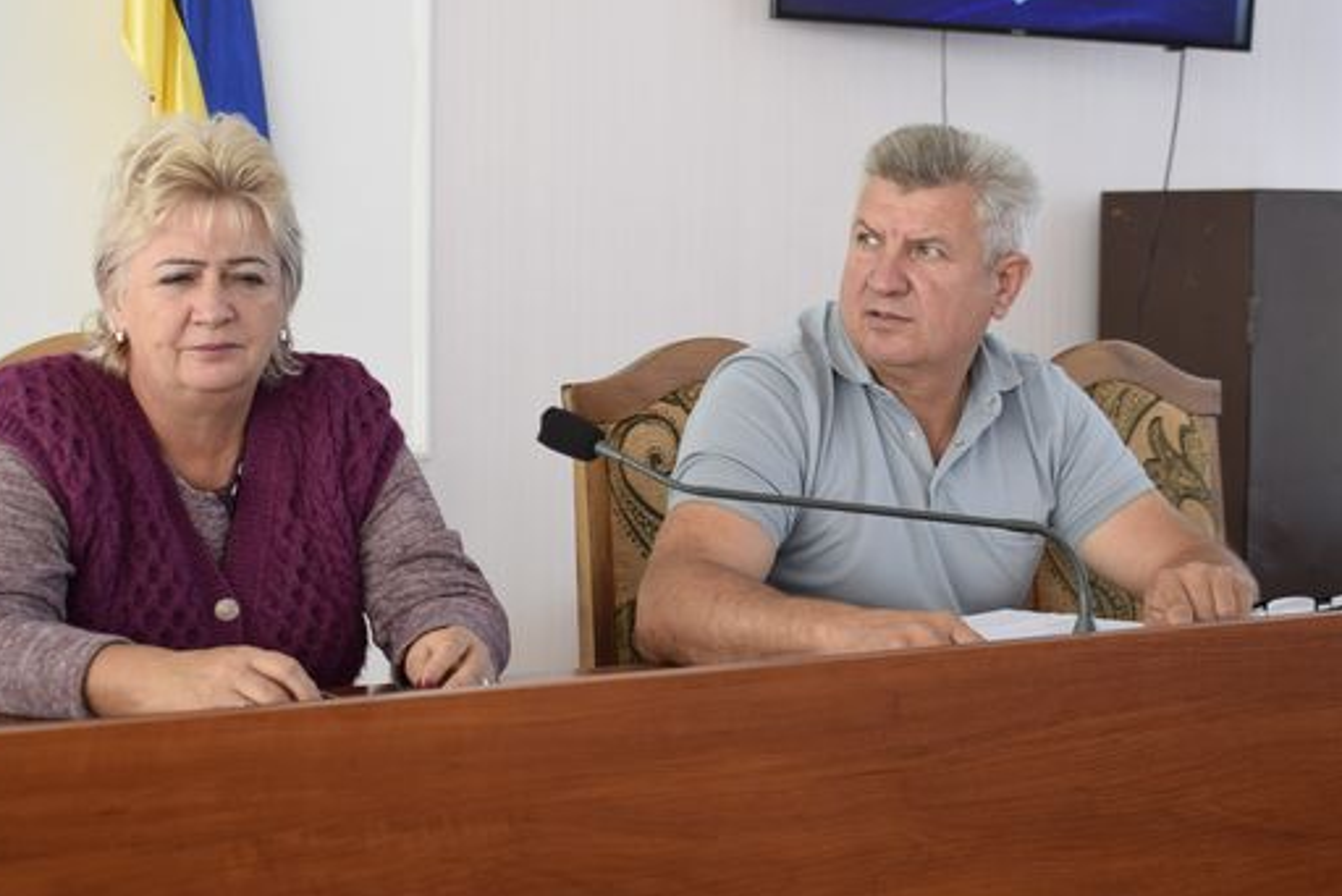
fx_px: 2377
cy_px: 381
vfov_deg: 21.3
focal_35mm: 64
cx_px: 611
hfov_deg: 31.5
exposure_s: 1/100
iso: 400
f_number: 5
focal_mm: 29
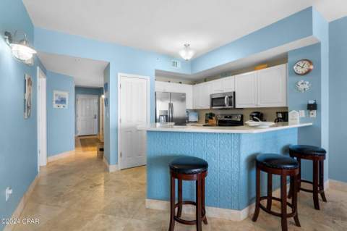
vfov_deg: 69.5
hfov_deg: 92.5
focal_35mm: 17
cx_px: 174
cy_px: 116
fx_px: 166
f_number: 9
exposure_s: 1/15
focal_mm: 11.5
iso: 400
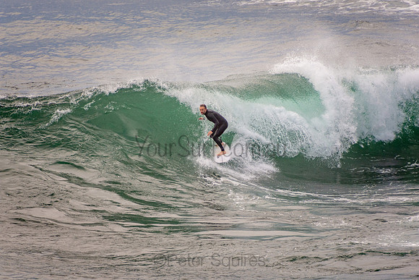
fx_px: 6985
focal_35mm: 600
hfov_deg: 3.4
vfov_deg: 2.3
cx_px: 210
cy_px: 140
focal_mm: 400
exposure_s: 1/800
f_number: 5.6
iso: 400
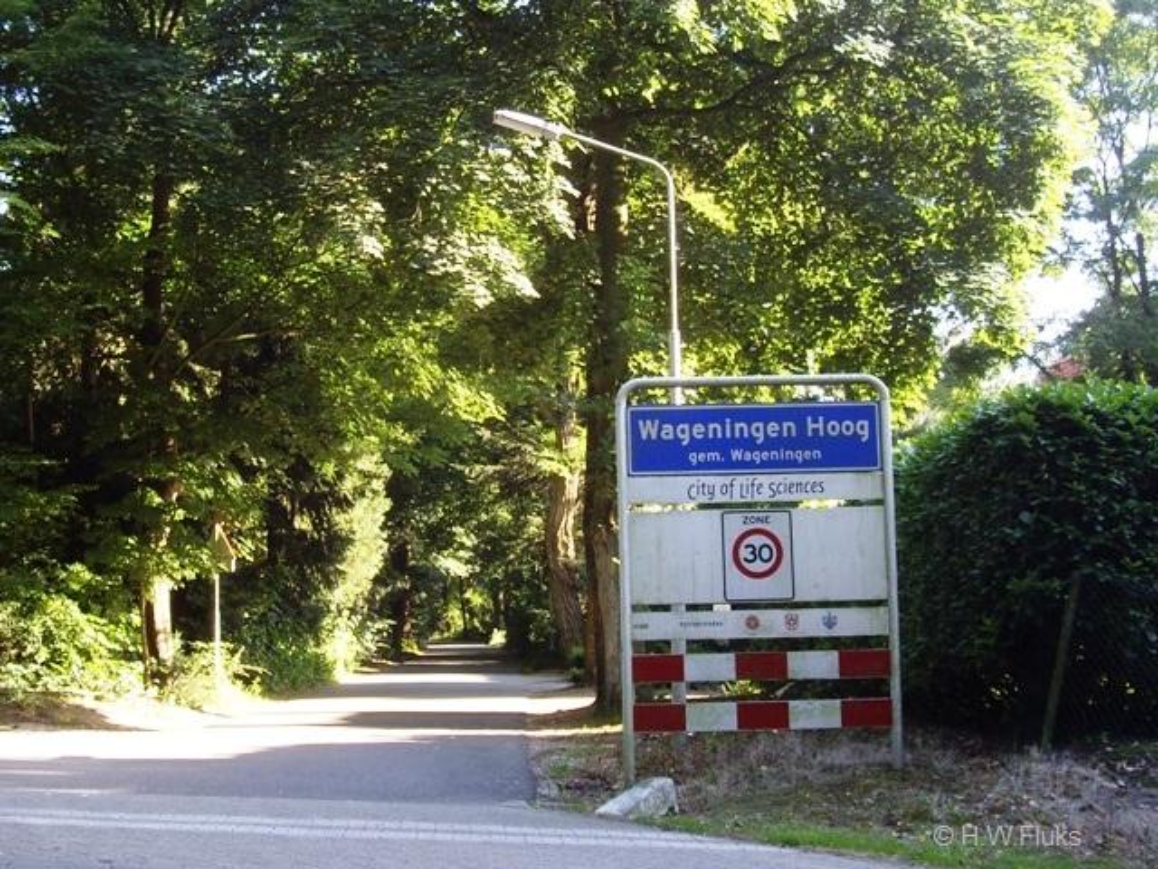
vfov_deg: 37.7
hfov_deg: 49.0
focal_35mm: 38
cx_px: 579
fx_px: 1271
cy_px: 434
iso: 100
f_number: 2.8
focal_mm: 7.9
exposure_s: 1/80
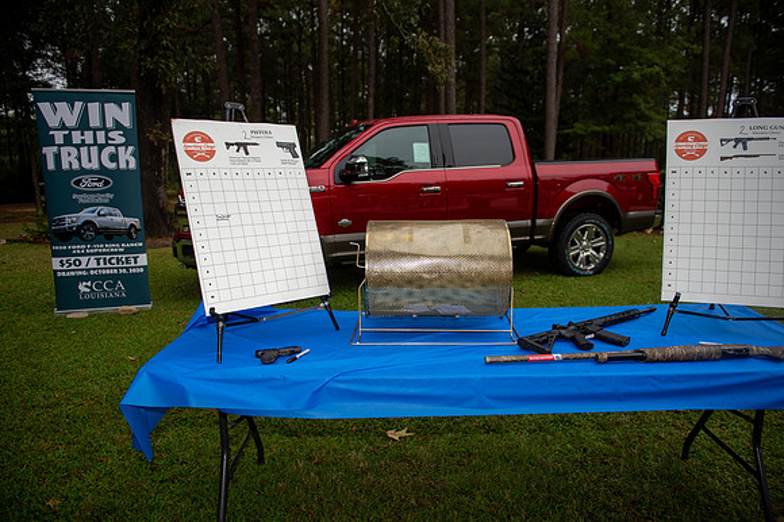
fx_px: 522
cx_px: 392
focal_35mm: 24
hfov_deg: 73.8
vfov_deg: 53.1
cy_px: 261
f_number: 3.5
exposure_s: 1/200
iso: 400
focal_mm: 24
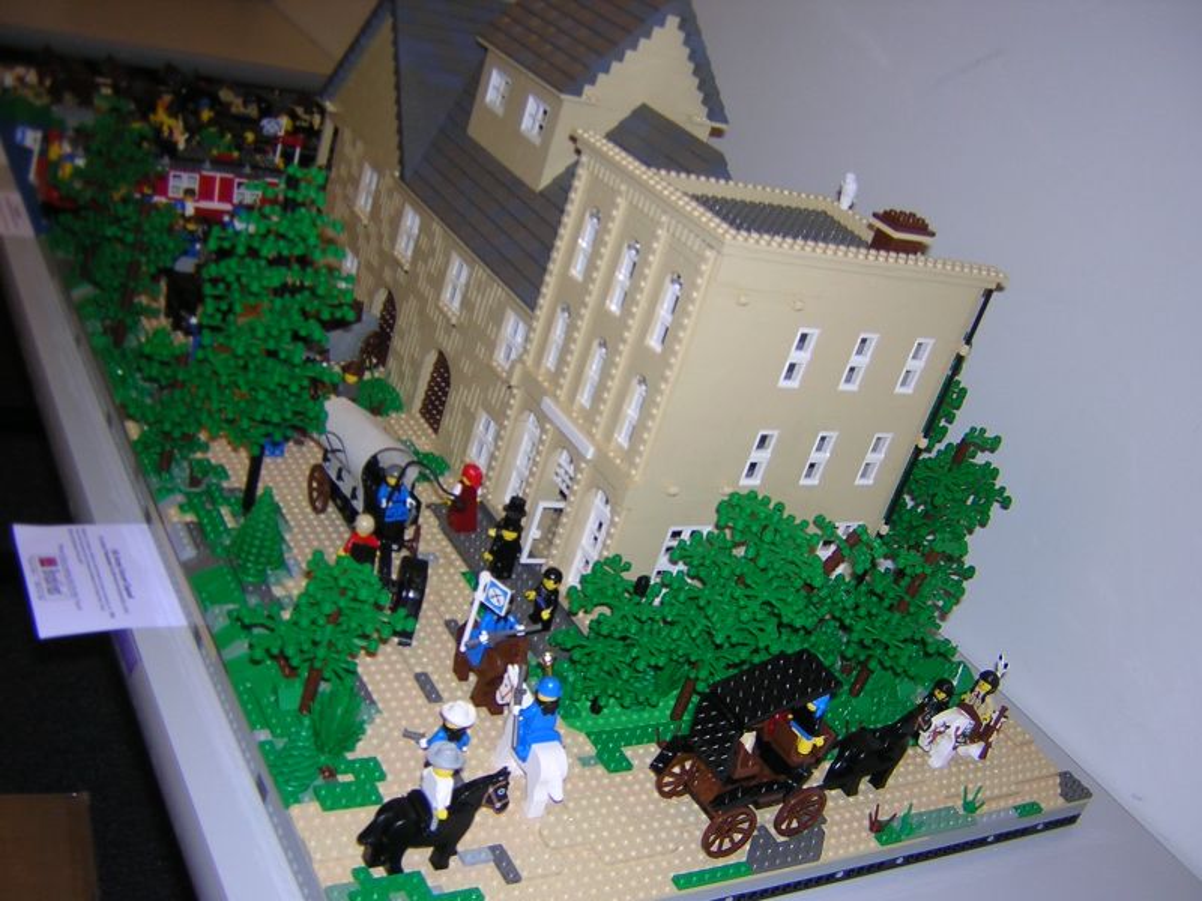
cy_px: 450
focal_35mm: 36
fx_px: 1250
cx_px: 601
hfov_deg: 51.4
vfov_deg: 39.7
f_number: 2.6
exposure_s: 1/60.1
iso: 100
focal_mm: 4.7
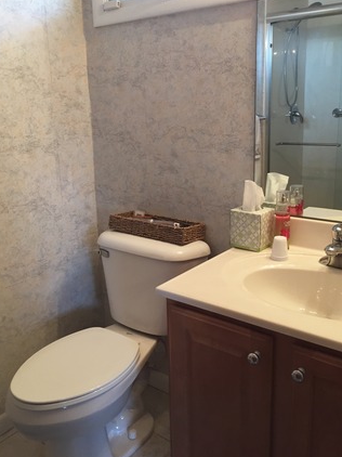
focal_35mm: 33
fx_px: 435
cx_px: 174
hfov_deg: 42.9
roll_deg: +1.6
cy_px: 205
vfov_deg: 55.3
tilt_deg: -10.8
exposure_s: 1/30
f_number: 2.2
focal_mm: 4.15
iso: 100
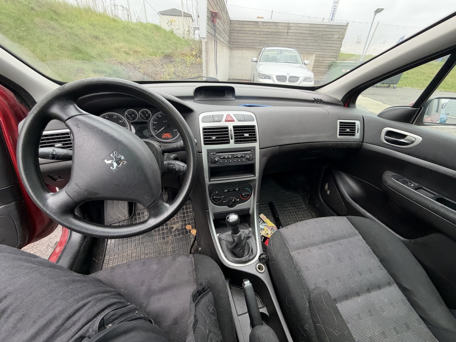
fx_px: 184
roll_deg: -2.0
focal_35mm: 14
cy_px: 171
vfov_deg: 85.7
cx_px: 228
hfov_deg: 102.1
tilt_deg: -33.7
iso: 320
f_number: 2.2
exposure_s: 1/121
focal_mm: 2.22
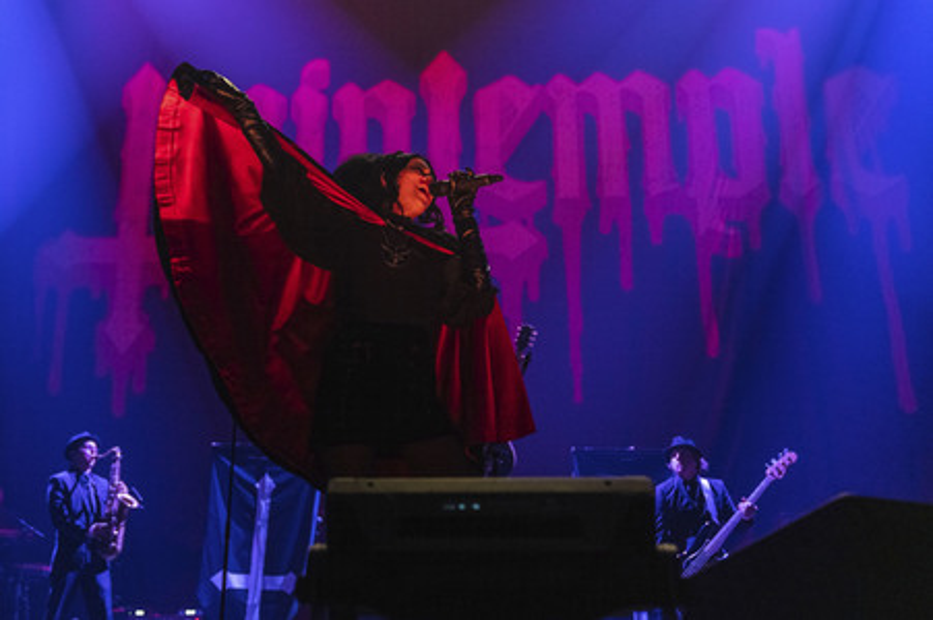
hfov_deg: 55.8
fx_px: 880
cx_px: 466
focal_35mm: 34
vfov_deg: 38.8
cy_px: 310
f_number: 2.8
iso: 3200
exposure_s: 1/250
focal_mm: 34
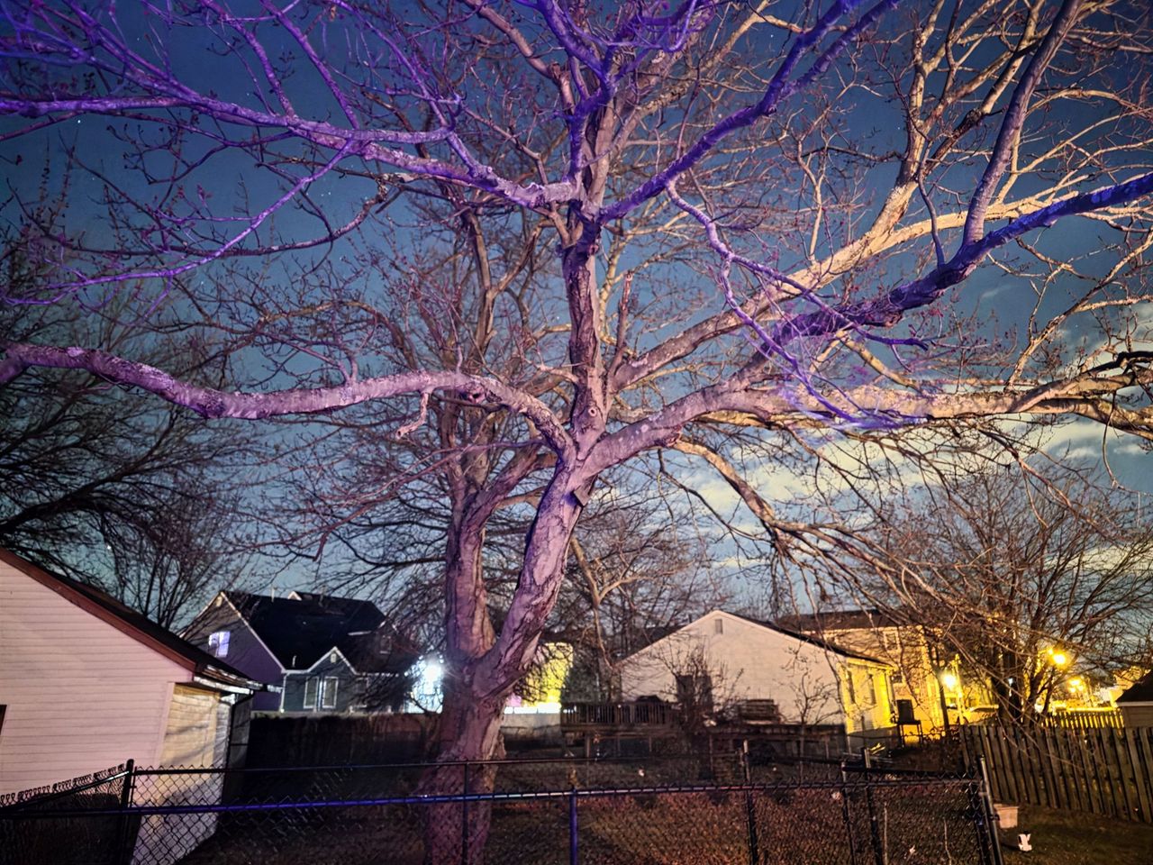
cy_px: 432
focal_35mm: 23
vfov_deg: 58.9
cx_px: 576
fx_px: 766
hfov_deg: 73.9
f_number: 1.7
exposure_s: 1/2
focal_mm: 6.3
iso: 3200
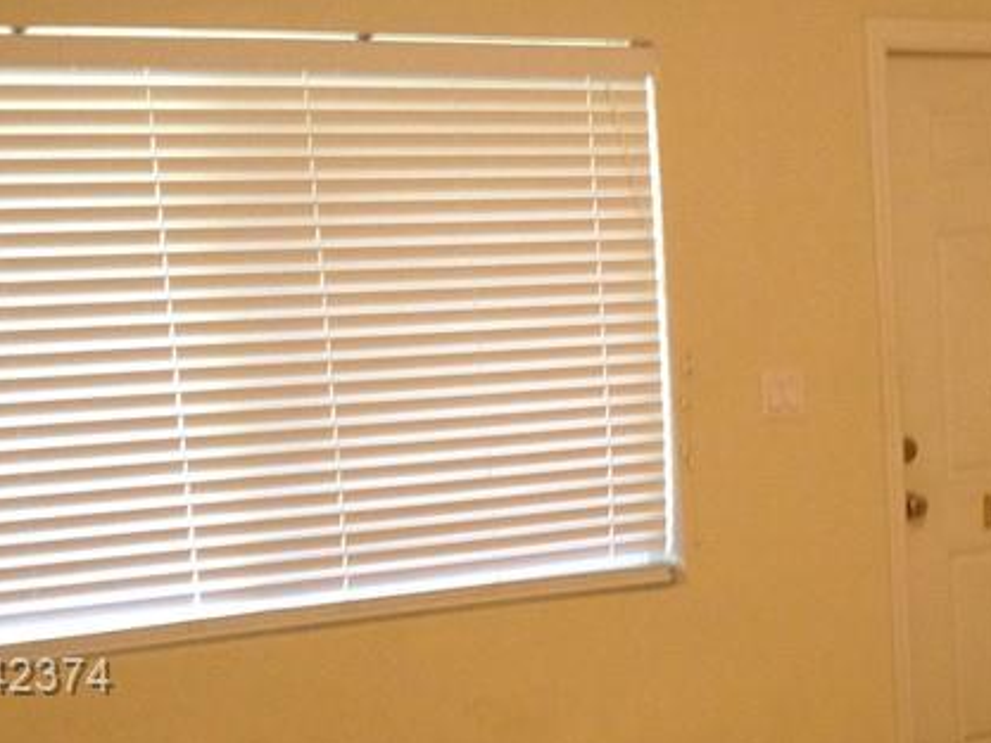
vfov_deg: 16.9
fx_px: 2463
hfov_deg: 21.6
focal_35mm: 86
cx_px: 1081
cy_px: 679
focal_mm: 4.28
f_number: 2.4
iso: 160
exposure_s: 1/20
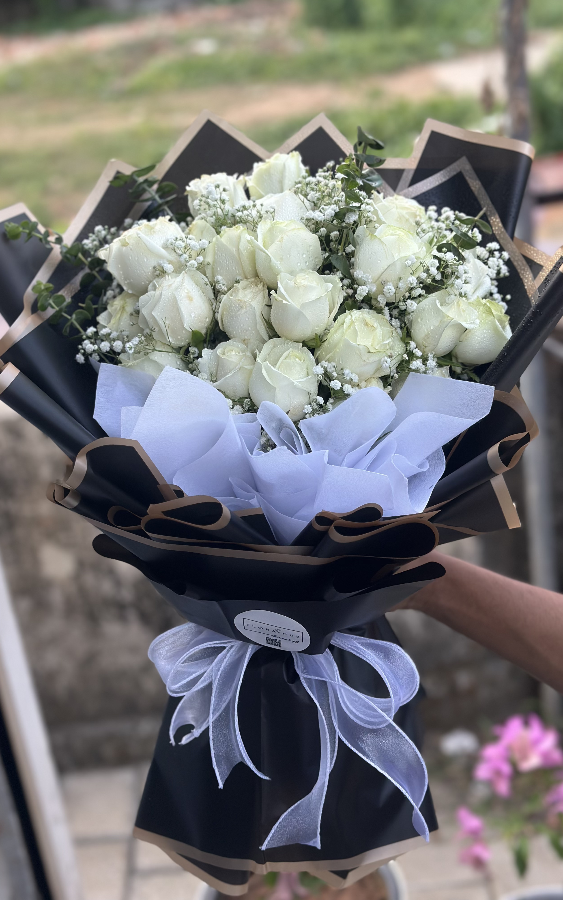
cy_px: 449
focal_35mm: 51
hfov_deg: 25.3
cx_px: 286
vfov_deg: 39.6
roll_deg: +8.9
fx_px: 1252
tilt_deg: -24.0
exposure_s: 1/1305
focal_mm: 6.86
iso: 80
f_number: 1.78
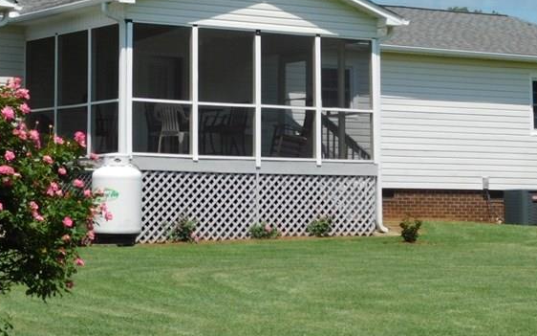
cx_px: 215
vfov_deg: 11.4
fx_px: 1668
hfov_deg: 18.3
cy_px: -9
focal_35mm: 114
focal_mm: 10.4
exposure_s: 1/1250
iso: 125
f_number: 4
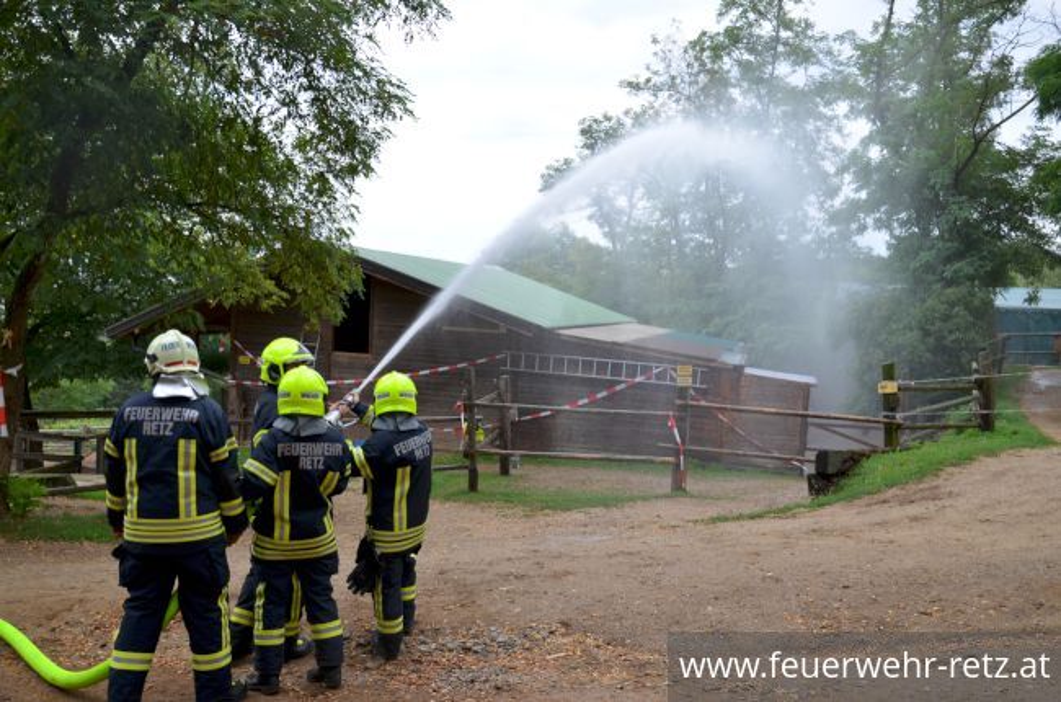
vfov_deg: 41.5
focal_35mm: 32
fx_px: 926
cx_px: 530
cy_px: 351
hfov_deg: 59.6
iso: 280
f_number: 5.6
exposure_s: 1/125
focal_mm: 21
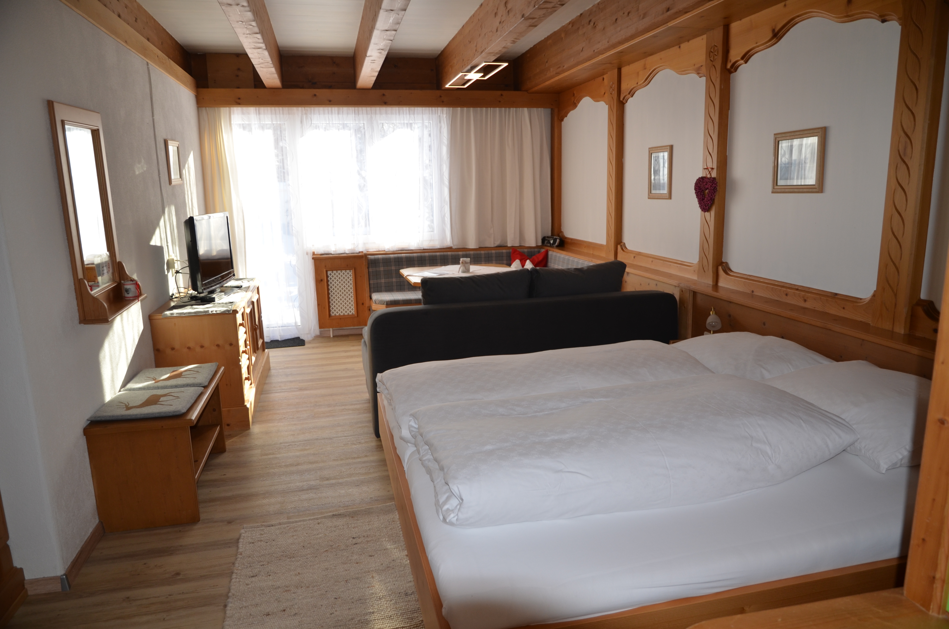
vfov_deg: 52.9
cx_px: 474
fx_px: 631
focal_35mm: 24
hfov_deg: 73.9
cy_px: 314
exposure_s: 1/200
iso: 200
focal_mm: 16
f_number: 3.5
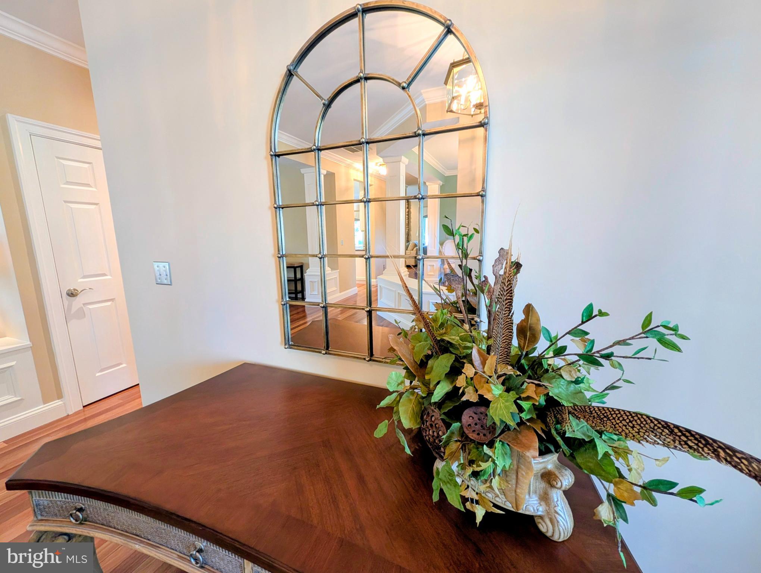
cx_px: 380
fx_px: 264
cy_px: 286
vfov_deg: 94.6
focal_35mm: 12
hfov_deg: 110.5
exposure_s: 1/60
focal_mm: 2.02
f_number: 1.7
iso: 184
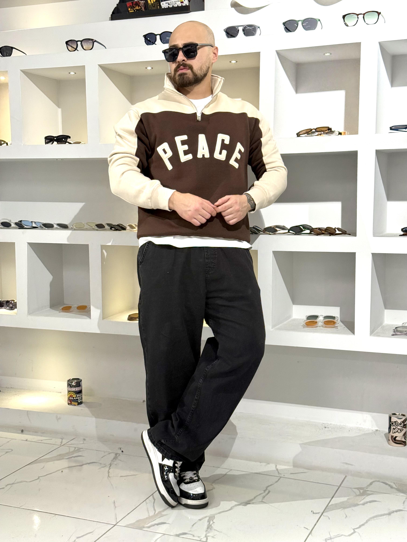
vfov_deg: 39.7
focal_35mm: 48
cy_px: 271
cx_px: 204
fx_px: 752
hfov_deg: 30.3
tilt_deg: -5.4
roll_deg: -0.7
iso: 100
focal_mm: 6.76
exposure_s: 1/100
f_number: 1.78
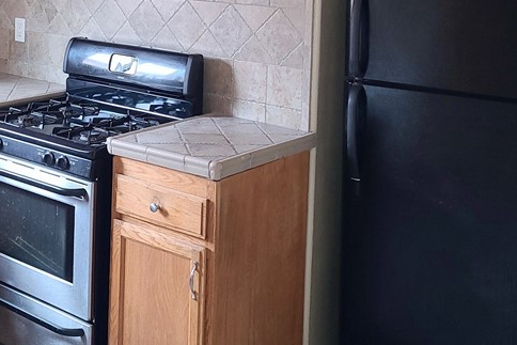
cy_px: -5
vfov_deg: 23.5
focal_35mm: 55
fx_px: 790
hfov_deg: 35.7
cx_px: 156
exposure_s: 1/24
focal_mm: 7
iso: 125
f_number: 1.8
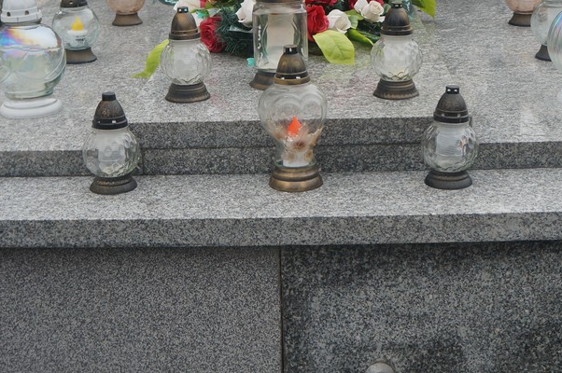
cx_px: 300
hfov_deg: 35.1
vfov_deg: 23.6
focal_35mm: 57
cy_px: 120
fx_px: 889
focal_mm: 19
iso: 200
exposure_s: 1/160
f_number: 4
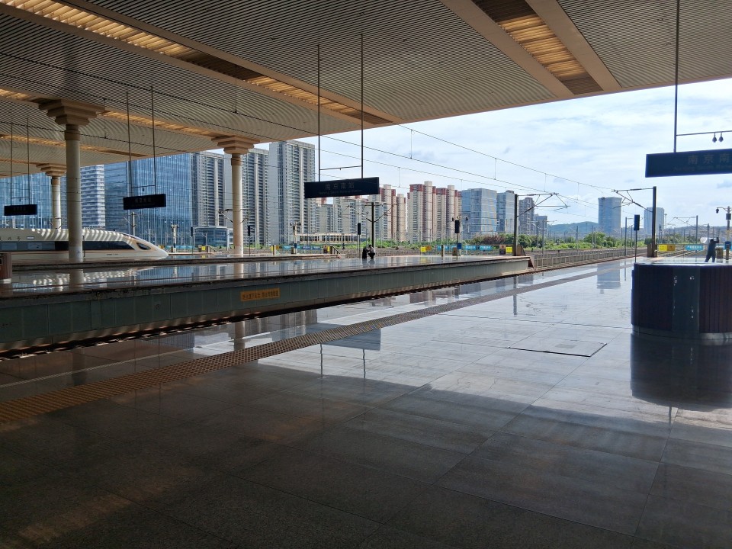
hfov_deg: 67.3
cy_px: 274
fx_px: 550
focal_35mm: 26
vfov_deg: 53.1
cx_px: 366
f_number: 1.8
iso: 25
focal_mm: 3.98
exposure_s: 1/935
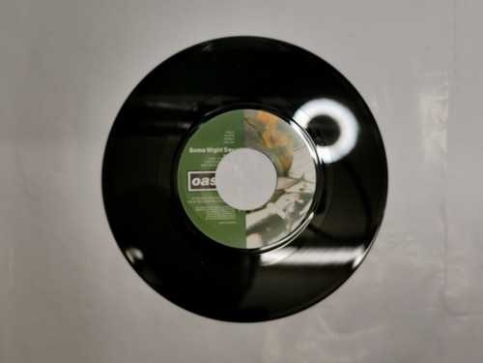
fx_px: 572
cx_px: 242
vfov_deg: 35.1
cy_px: 182
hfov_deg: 45.8
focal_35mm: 41
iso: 50
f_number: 1.8
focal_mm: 5.58
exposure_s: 1/100
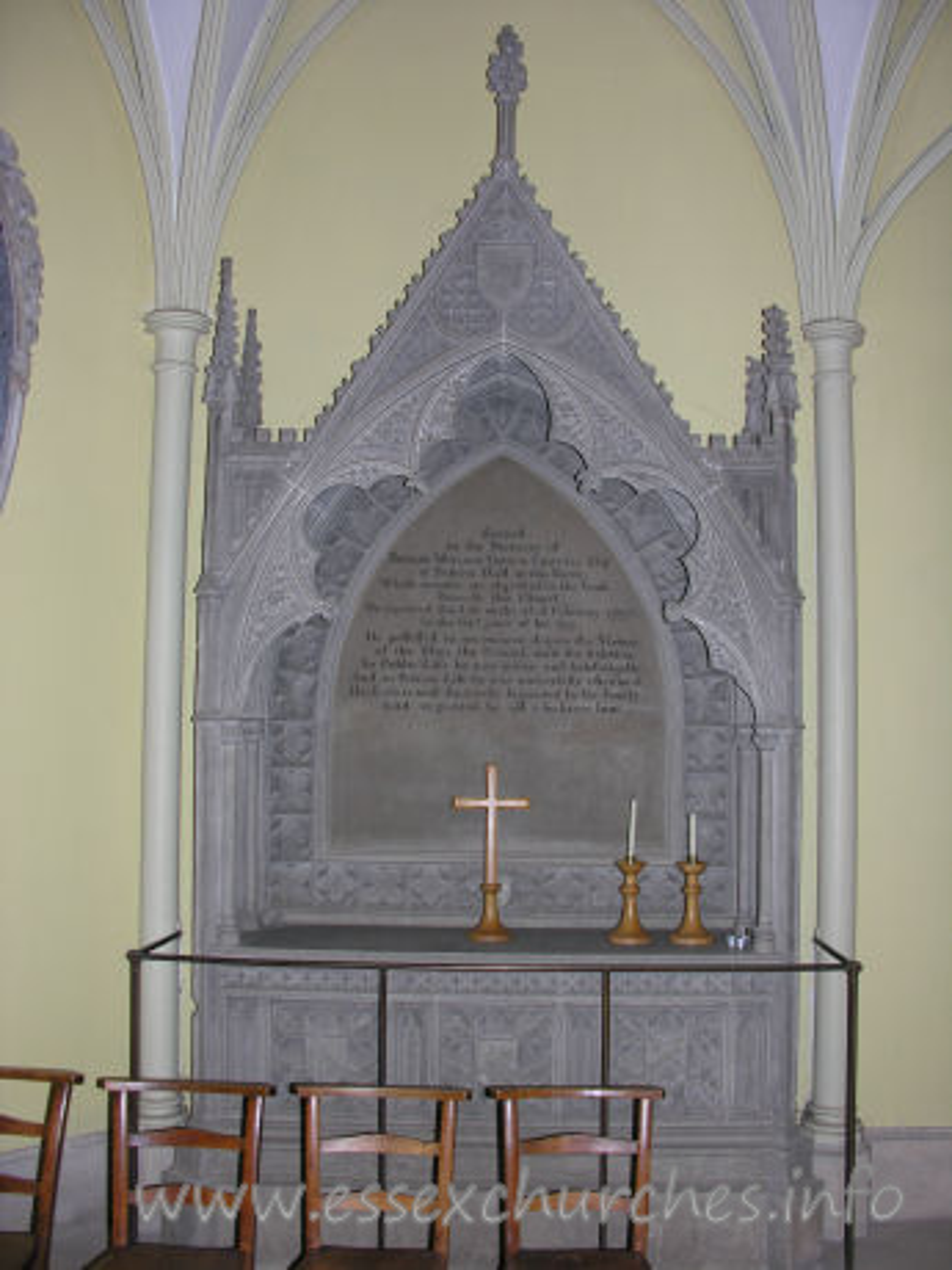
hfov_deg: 40.7
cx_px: 476
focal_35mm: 35
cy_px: 635
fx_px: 1283
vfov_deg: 52.6
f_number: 2.8
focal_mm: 8.9
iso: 92
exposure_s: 1/60.1
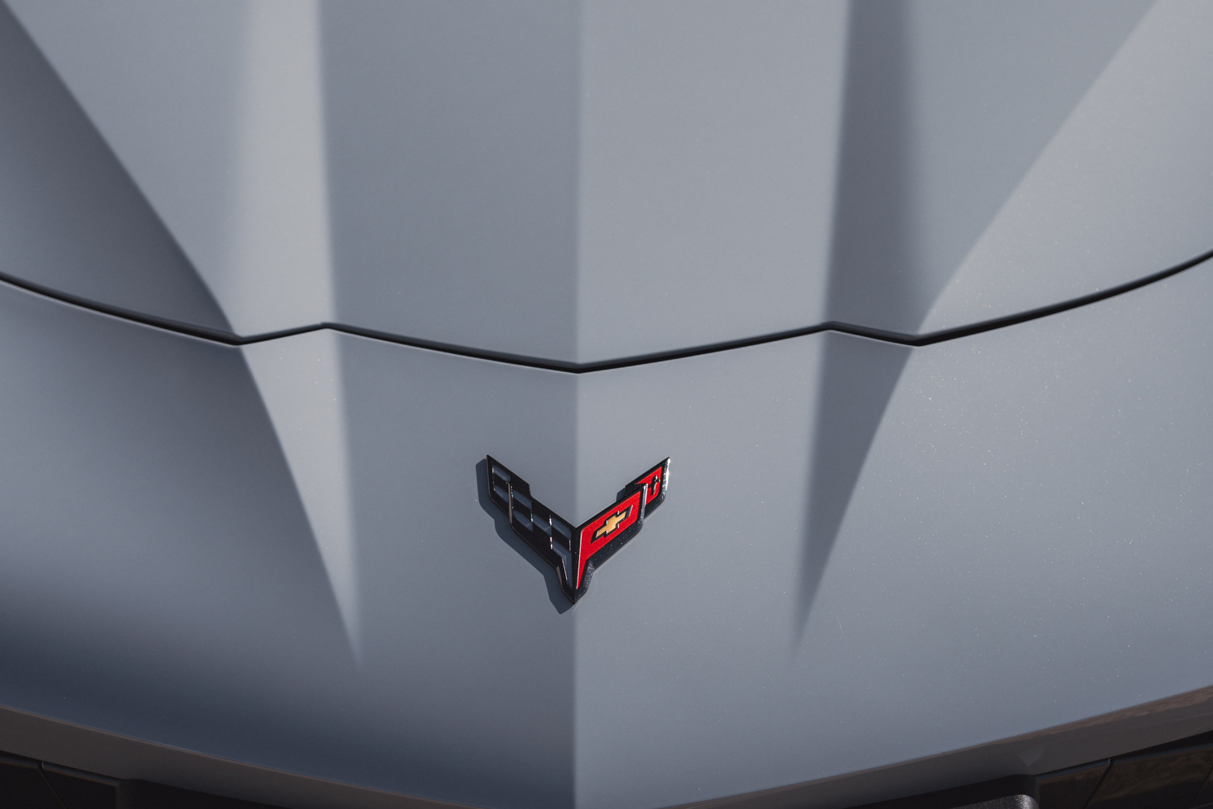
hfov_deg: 21.0
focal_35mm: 97
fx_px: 3268
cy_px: 657
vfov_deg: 14.0
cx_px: 577
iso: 80
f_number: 2.2
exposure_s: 1/500
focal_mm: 50
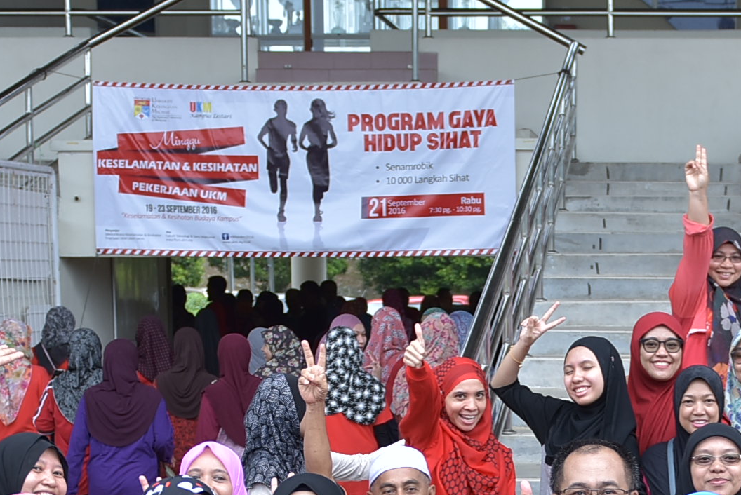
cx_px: 559
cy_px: 678
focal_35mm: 102
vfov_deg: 12.9
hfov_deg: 19.8
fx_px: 2101
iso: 100
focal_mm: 24
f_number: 2.8
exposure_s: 1/200
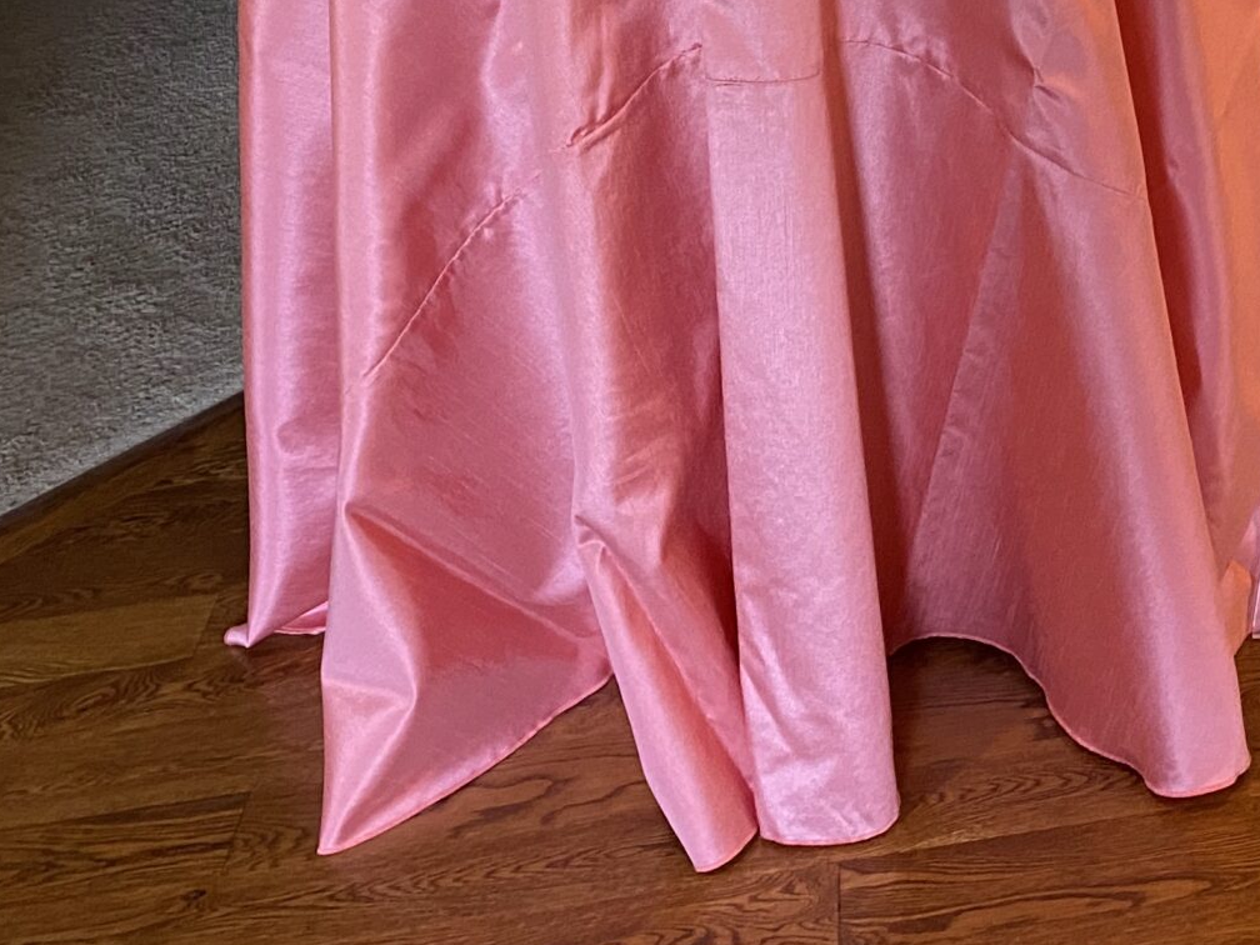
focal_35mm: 66
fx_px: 2402
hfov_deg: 27.1
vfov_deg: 20.7
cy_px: -204
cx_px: 1374
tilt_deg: -17.8
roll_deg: +1.6
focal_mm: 4.25
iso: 320
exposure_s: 1/60
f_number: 1.8
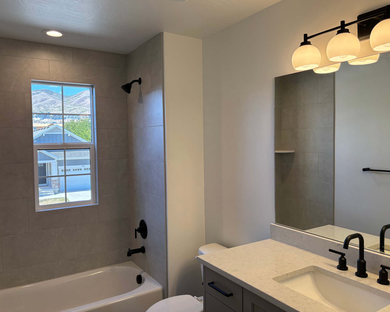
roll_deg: +0.7
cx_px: 192
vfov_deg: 51.5
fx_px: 323
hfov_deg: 62.2
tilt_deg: -2.2
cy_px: 152
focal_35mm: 28
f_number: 1.6
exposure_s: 1/170
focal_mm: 5.96
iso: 50
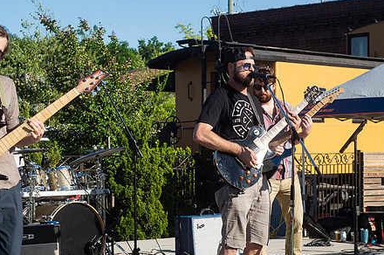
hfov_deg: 22.4
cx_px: 193
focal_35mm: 91
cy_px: 146
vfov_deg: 15.0
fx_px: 969
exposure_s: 1/640
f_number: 5.6
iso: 100
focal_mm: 50
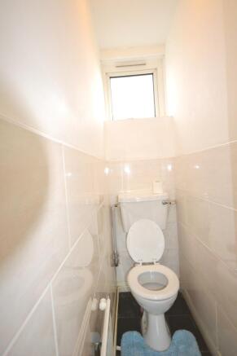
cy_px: 178
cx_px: 118
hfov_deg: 63.2
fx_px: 193
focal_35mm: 20
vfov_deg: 85.4
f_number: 4.5
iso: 500
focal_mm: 13
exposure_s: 1/60
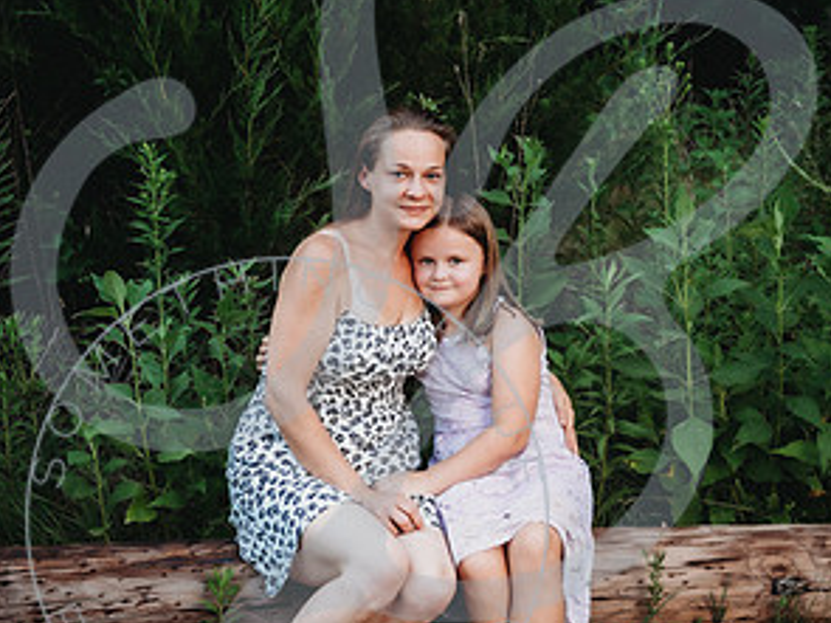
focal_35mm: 66
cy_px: 304
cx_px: 414
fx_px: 1584
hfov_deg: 29.4
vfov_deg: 22.2
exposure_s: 1/400
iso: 160
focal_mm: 45
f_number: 2.8
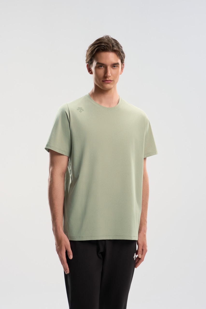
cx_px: 103
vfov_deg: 28.8
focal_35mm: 70
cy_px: 154
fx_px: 601
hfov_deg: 19.5
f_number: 9
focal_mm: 70
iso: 250
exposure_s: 1/400
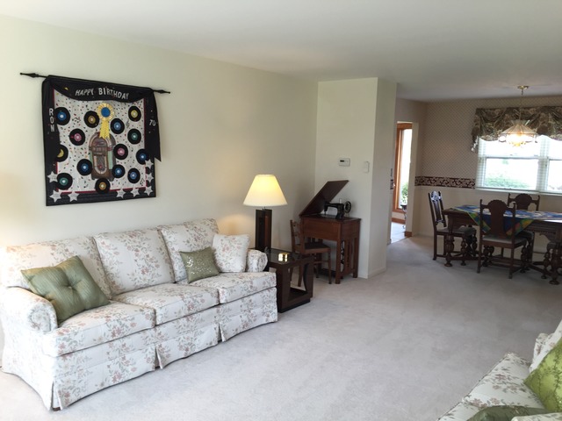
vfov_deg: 48.2
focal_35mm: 29
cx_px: 281
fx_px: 471
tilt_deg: -7.7
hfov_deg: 61.7
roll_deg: -1.3
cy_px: 210
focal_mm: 4.15
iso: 32
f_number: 2.2
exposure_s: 1/40
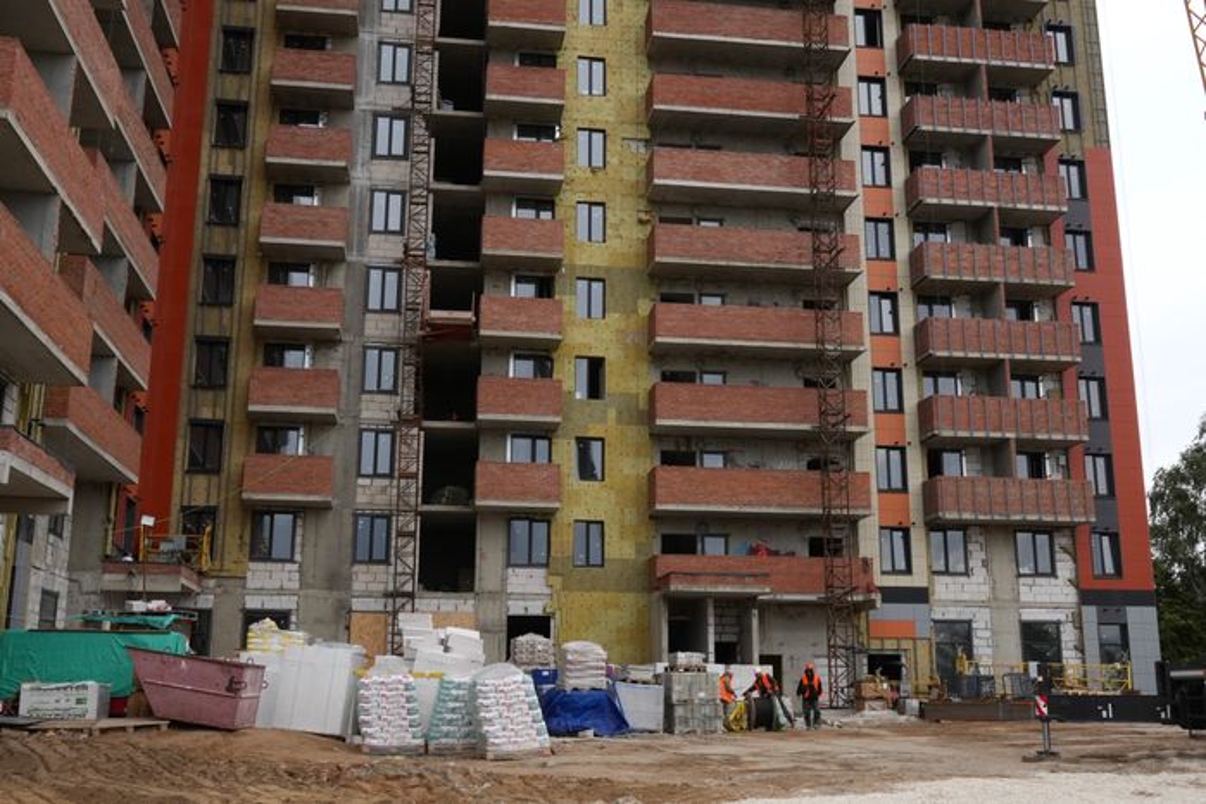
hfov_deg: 51.9
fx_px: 1239
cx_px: 603
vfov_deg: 35.9
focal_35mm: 37
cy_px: 402
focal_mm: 25
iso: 1000
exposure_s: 1/250
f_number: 18
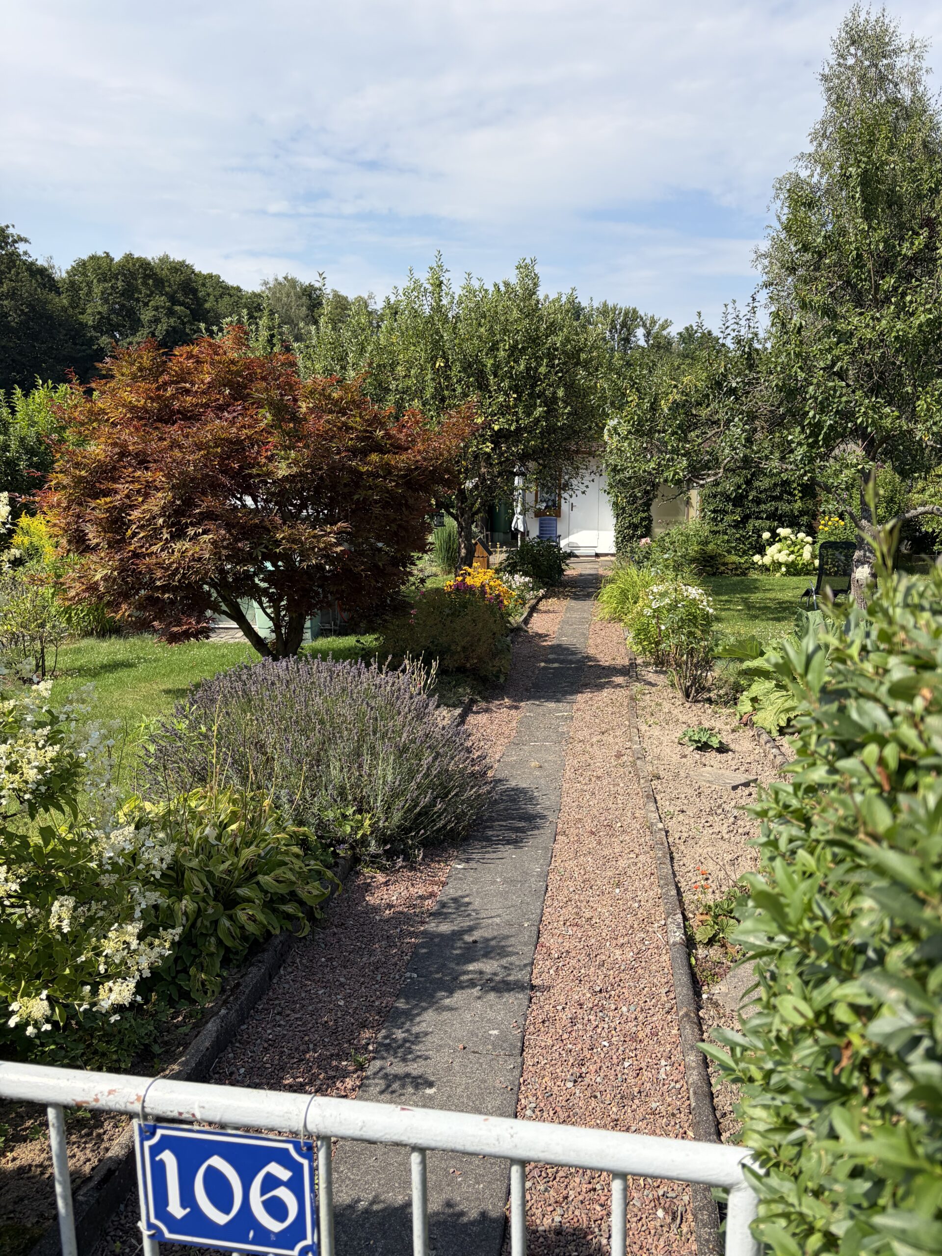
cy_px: 628
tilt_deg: -11.2
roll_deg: +0.8
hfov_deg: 53.1
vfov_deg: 67.3
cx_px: 471
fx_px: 943
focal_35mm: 26
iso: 50
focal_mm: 5.96
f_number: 1.6
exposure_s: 1/2747
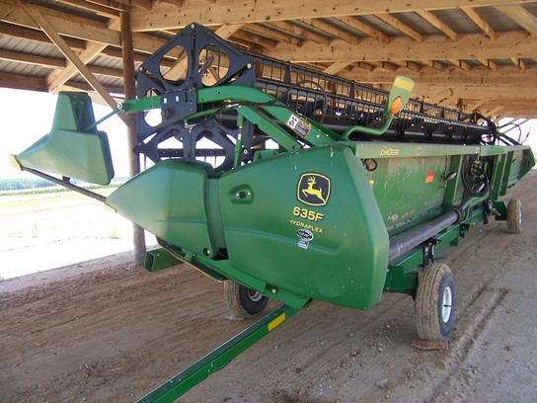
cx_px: 268
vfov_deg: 42.9
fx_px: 512
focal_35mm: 33
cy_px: 202
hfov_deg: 55.4
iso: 80
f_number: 3.4
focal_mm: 5.5
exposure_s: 1/125
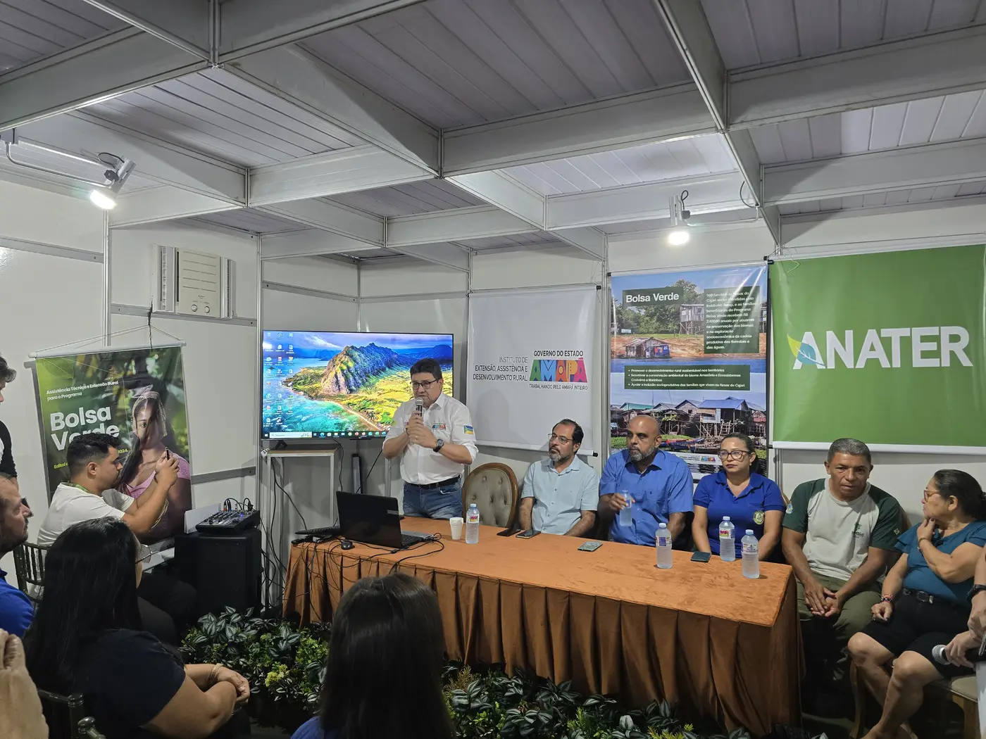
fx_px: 655
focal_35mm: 23
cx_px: 493
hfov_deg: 73.9
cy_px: 370
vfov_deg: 58.9
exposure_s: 1/120
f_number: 1.7
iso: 320
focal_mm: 6.3
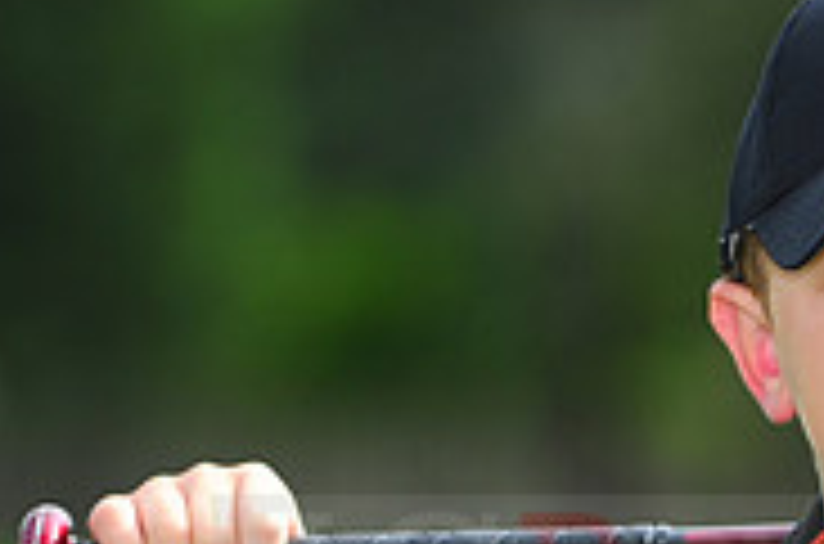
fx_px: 12693
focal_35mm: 556
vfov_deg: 2.5
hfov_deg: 3.7
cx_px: 968
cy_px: 553
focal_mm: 175
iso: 200
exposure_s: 1/800
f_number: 4
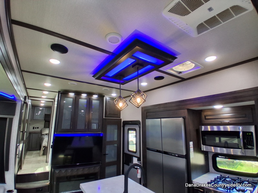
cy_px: 96
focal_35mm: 17
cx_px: 129
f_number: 2.2
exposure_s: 1/40
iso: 125
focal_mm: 1.4
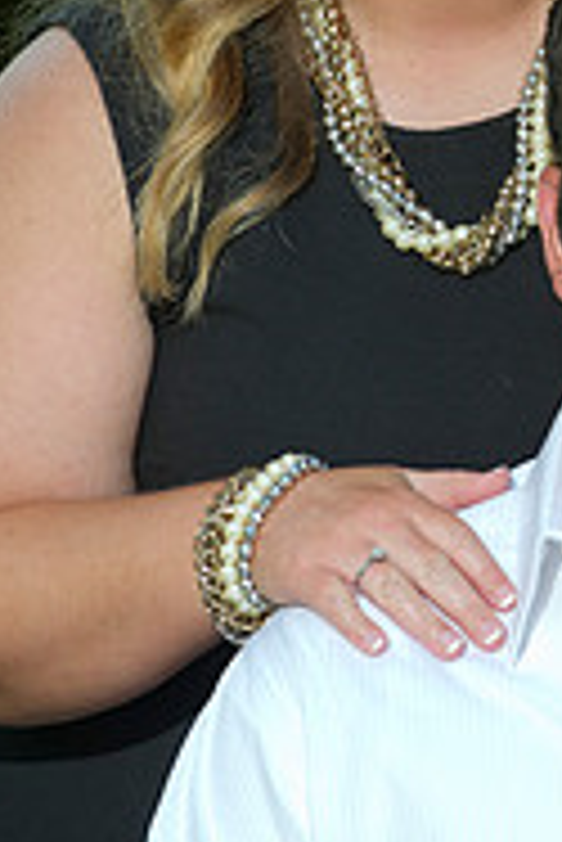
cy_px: 162
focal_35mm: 420
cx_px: 614
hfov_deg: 3.3
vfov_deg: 4.9
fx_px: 9816
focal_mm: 175
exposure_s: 1/250
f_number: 4.5
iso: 320
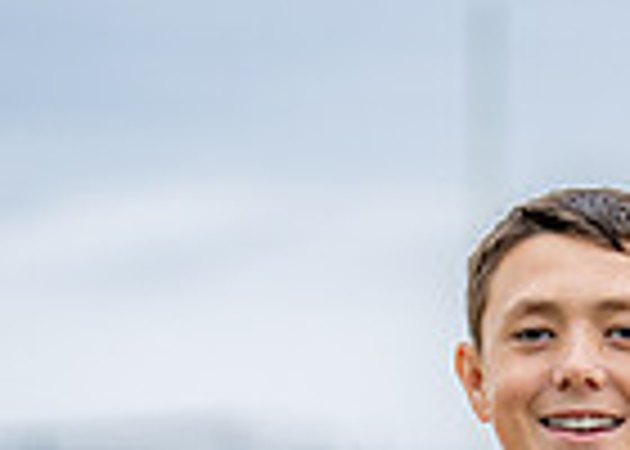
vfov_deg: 6.0
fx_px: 4223
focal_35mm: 236
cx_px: 632
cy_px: 785
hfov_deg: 8.5
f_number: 1.2
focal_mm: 50
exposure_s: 1/1600
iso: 320
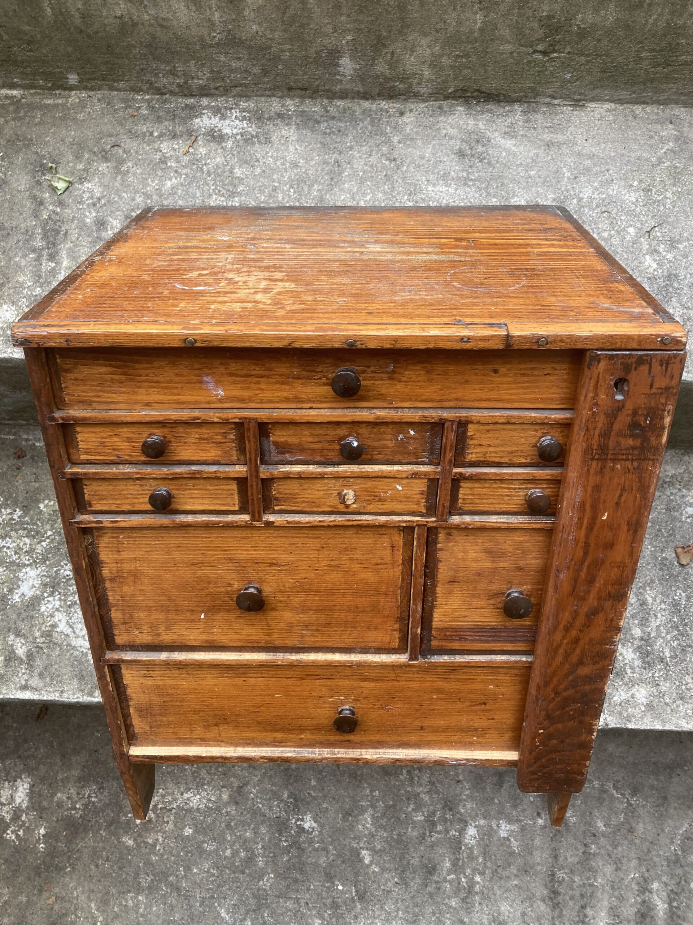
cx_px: 346
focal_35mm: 28
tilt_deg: -72.1
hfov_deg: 49.7
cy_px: 462
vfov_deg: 63.4
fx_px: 747
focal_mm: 3.99
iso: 50
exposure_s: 1/121
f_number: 1.8
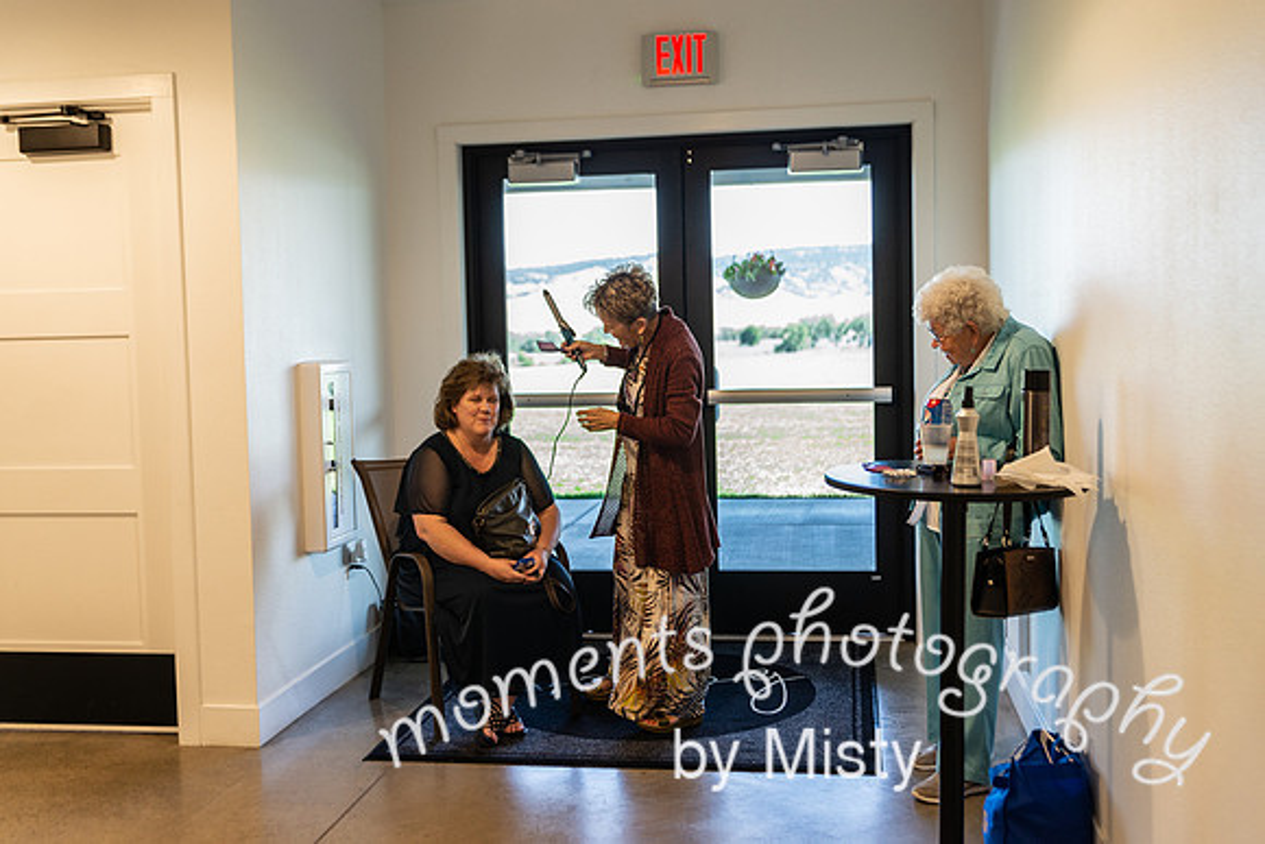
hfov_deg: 48.4
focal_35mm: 40
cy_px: 422
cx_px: 632
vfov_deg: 33.4
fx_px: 1406
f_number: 2.8
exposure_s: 1/160
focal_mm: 40
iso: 500
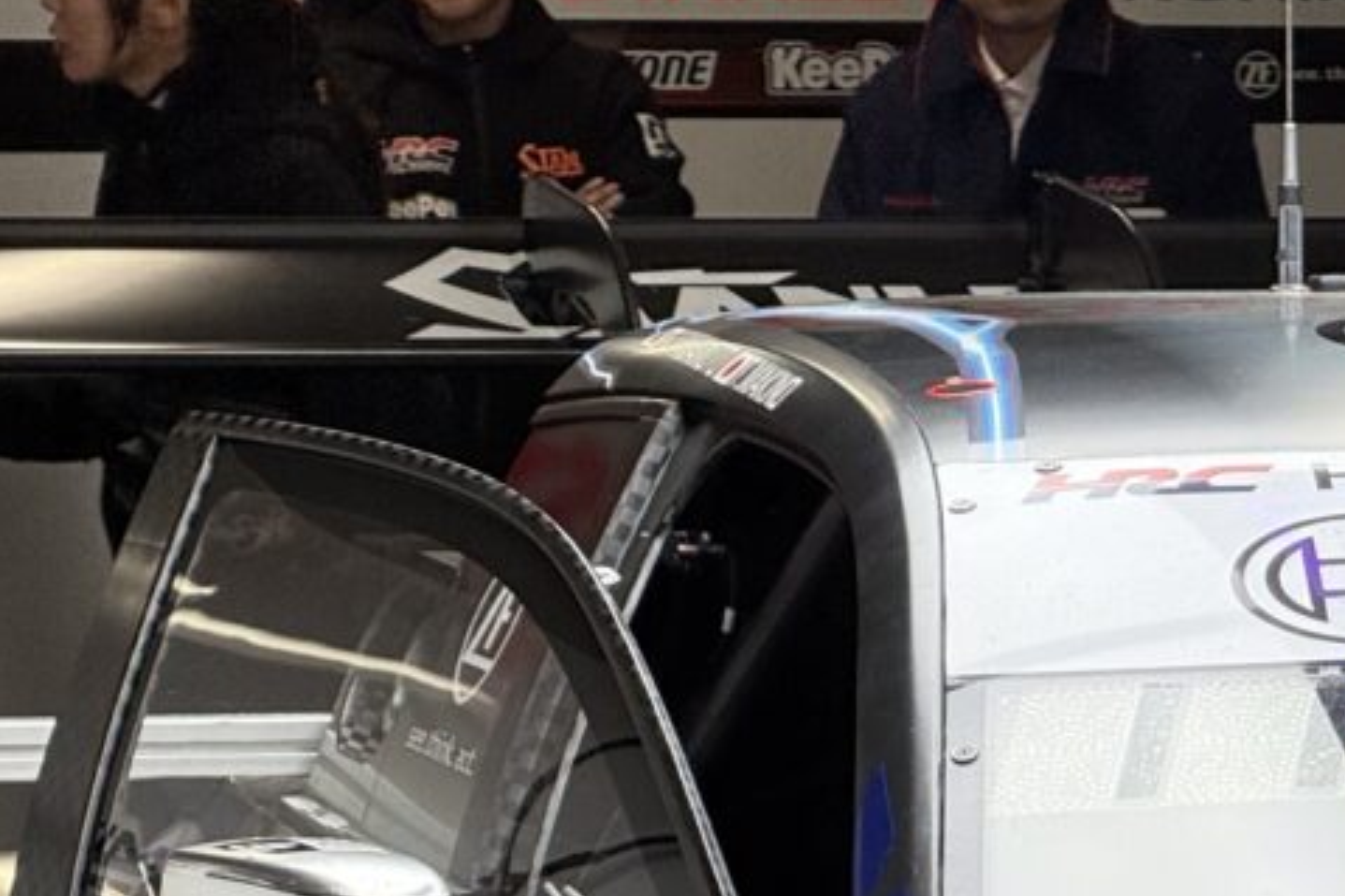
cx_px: 1317
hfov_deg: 6.7
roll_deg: -0.5
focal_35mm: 305
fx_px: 11391
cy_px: 1163
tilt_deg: -5.5
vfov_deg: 4.5
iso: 50
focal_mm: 15.66
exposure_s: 1/171
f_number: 2.8
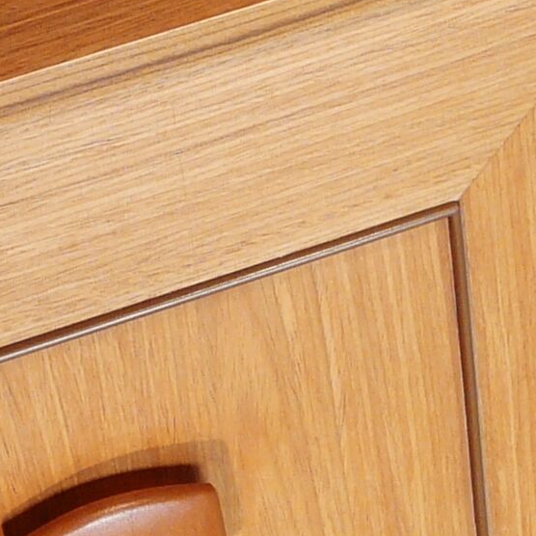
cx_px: 417
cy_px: 71
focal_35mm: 166
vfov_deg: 10.5
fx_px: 2908
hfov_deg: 10.5
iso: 100
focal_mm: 5.3
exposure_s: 1/50
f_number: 2.8
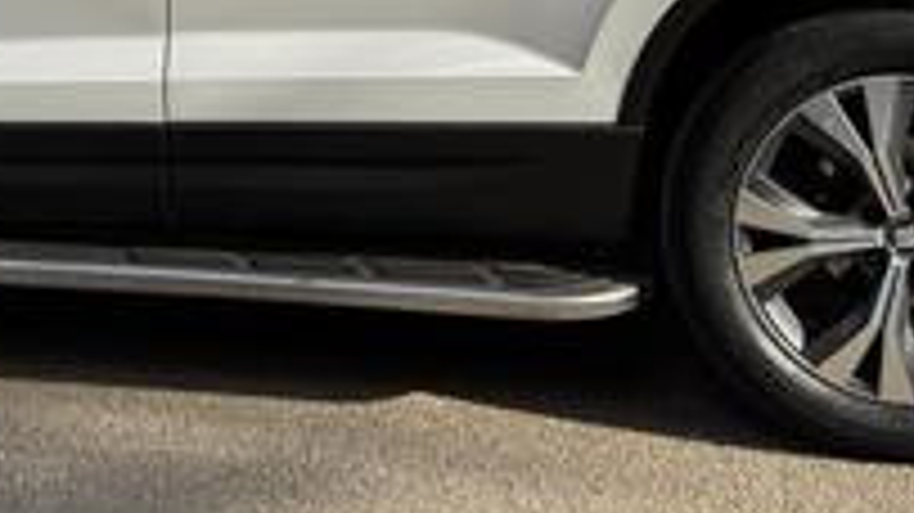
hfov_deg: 25.1
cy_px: -200
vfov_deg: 13.7
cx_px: 248
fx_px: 2035
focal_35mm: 84
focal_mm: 6.76
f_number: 1.78
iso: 80
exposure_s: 1/2959
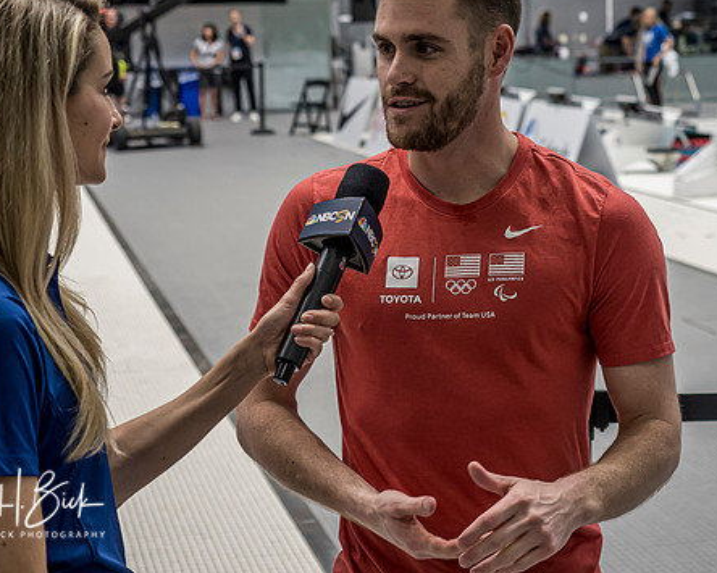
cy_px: 182
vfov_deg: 16.7
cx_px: 419
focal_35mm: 92
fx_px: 1952
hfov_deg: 20.8
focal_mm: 31
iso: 800
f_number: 2.8
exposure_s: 1/200
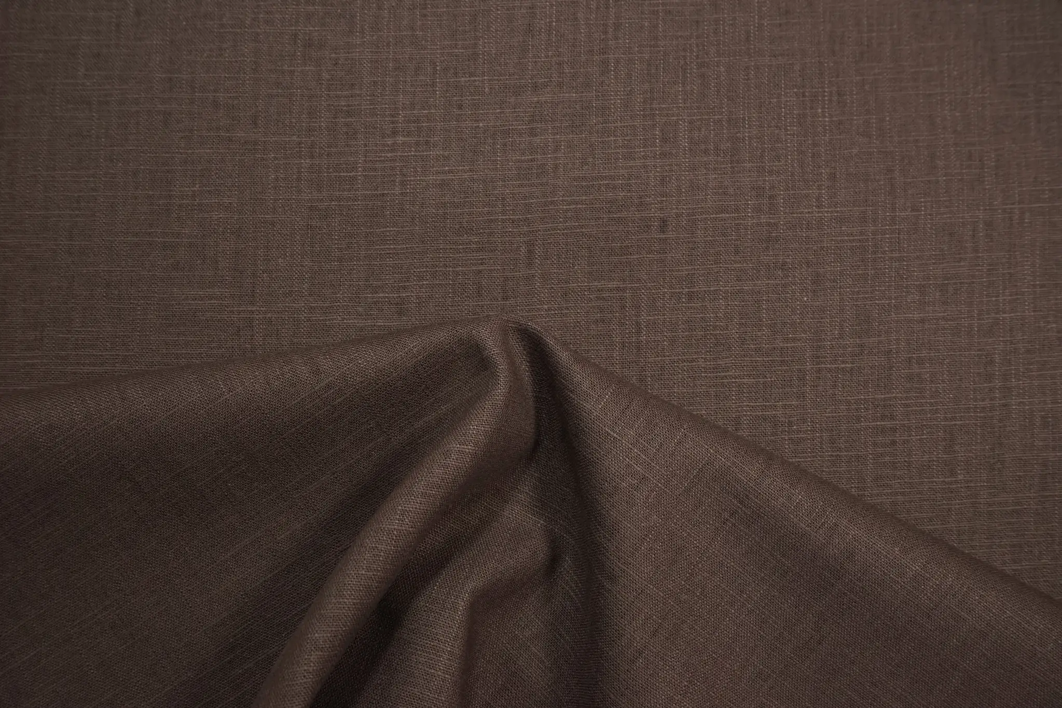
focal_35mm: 31
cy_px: 354
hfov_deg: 60.3
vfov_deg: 42.3
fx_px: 914
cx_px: 531
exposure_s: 1/50
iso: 640
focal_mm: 31
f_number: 8
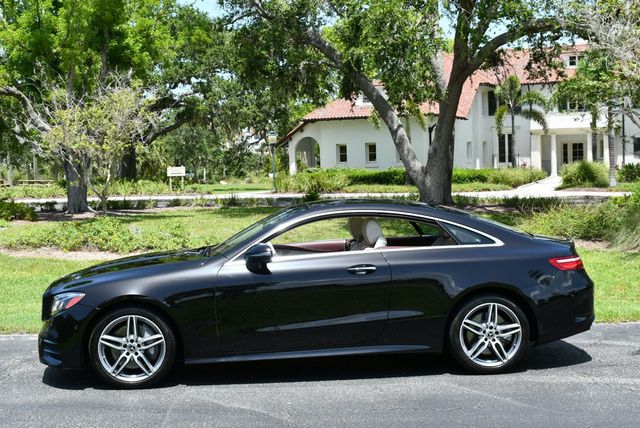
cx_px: 320
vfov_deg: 27.0
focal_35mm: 50
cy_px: 214
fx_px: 890
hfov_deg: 39.6
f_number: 8
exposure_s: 1/250
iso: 160
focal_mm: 25
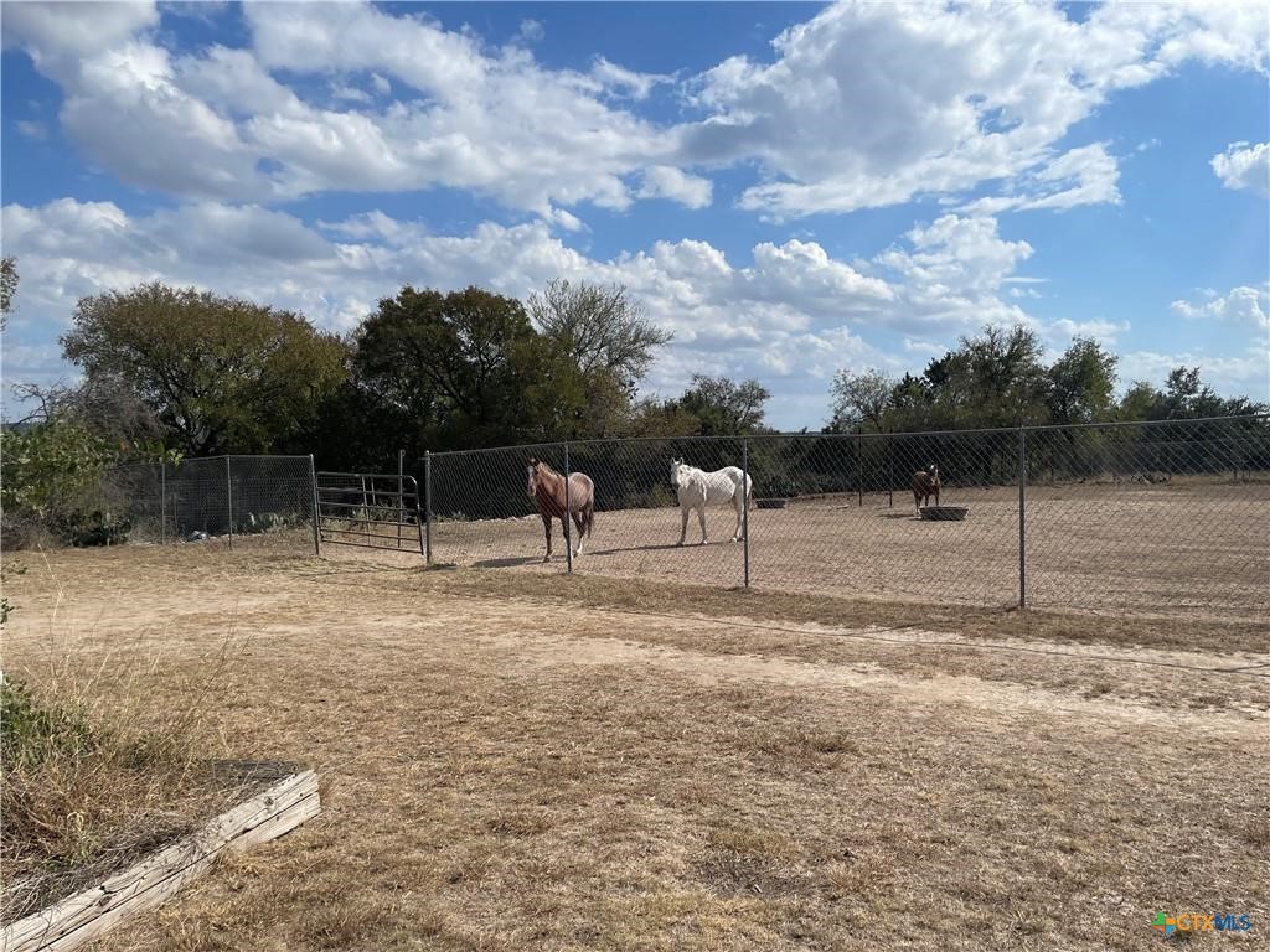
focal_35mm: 26
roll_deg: +0.7
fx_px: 954
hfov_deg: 67.3
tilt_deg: -1.0
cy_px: 476
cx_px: 635
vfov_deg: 53.1
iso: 32
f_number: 1.6
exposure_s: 1/7299
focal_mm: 4.2
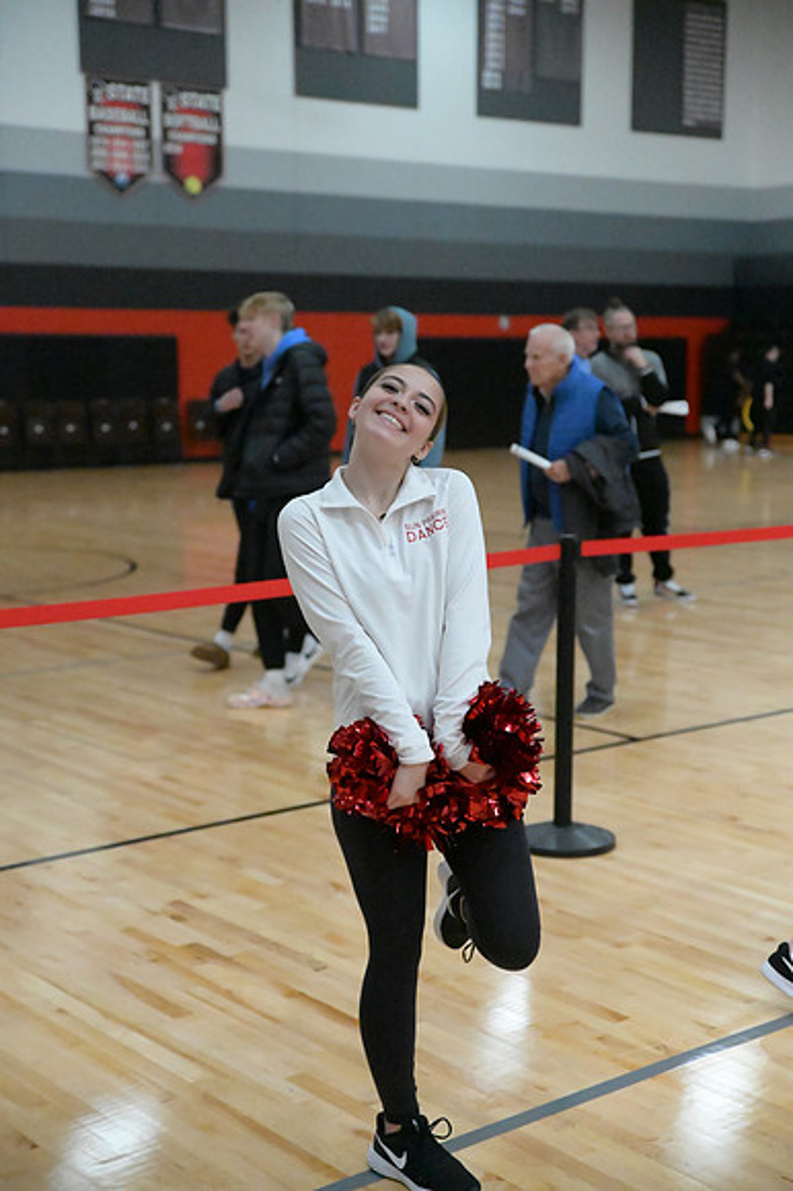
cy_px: 596
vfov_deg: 36.3
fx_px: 1819
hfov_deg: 24.6
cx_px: 396
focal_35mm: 55
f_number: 2.8
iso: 36000
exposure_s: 1/8000
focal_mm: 55
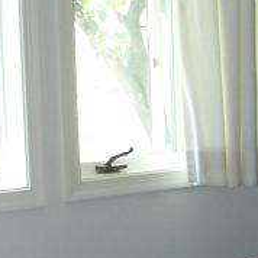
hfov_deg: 9.3
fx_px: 1585
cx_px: 164
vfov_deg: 9.0
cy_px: 404
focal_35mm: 188
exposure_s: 1/60
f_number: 2.8
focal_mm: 7.8
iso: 125
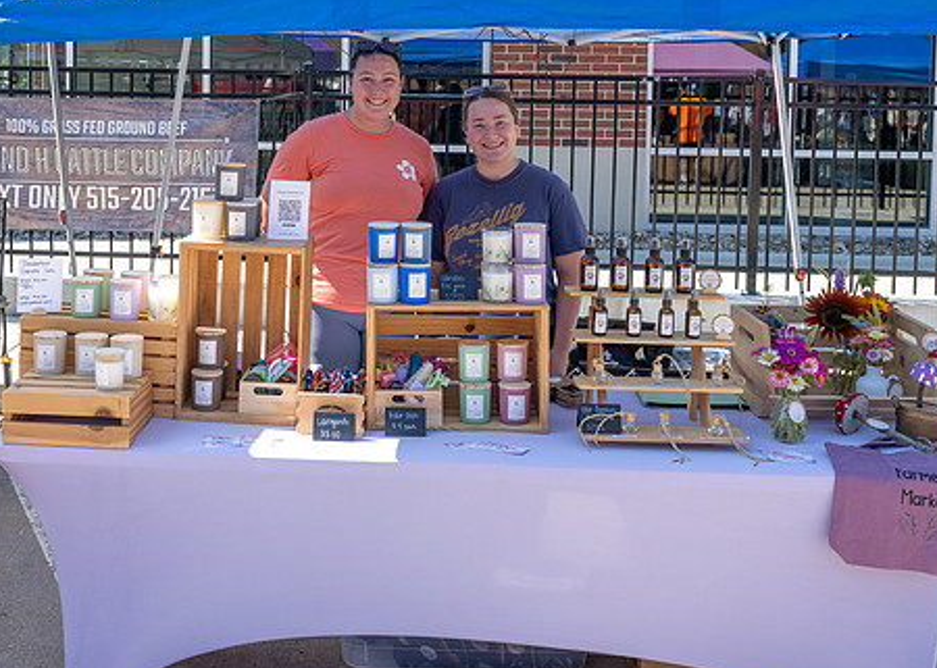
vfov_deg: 30.0
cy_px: 150
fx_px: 1224
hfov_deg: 41.7
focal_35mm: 46
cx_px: 362
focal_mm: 24
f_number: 5.6
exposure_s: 1/200
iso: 200
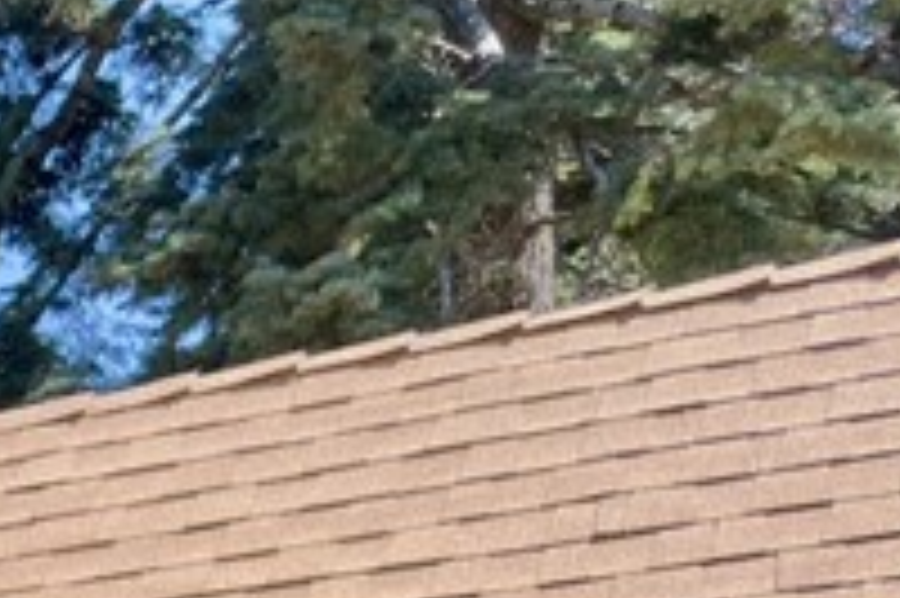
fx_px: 3197
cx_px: -1202
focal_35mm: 128
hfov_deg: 12.7
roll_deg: +0.2
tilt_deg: +0.8
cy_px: 1385
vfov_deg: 9.6
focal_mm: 6.76
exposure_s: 1/643
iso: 100
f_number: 1.78
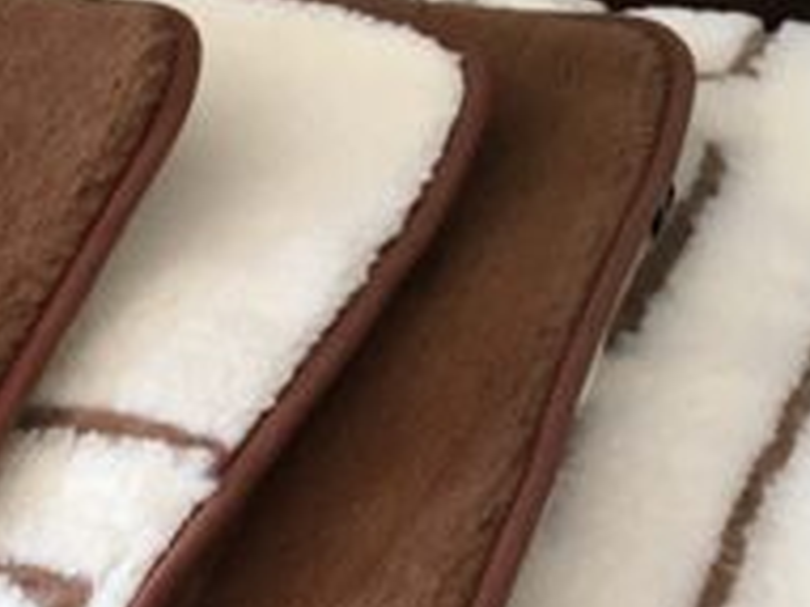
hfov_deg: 20.9
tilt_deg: -45.4
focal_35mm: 91
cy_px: 705
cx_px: 25
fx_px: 2128
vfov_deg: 15.7
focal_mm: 4.15
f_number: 2.2
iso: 50
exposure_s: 1/30
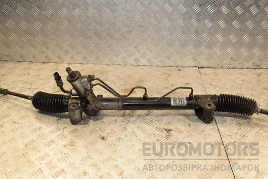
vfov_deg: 34.2
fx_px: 290
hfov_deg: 49.6
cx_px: 134
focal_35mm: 39
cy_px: 90
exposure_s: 1/200
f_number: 7.1
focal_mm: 26
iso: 800
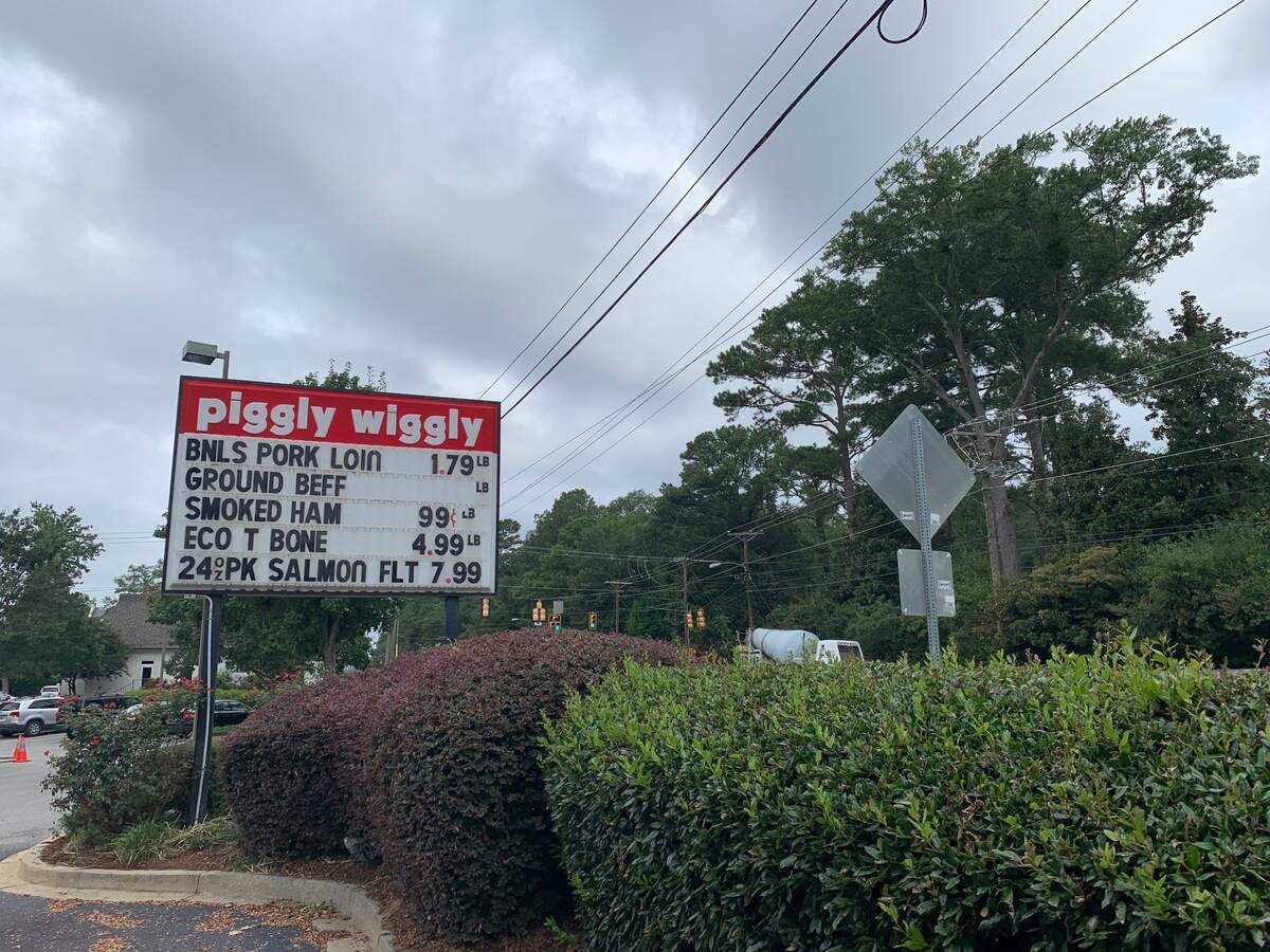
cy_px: 476
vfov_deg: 53.1
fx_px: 954
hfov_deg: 67.3
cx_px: 635
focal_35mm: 26
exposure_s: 1/1468
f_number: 1.8
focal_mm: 4.25
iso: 25
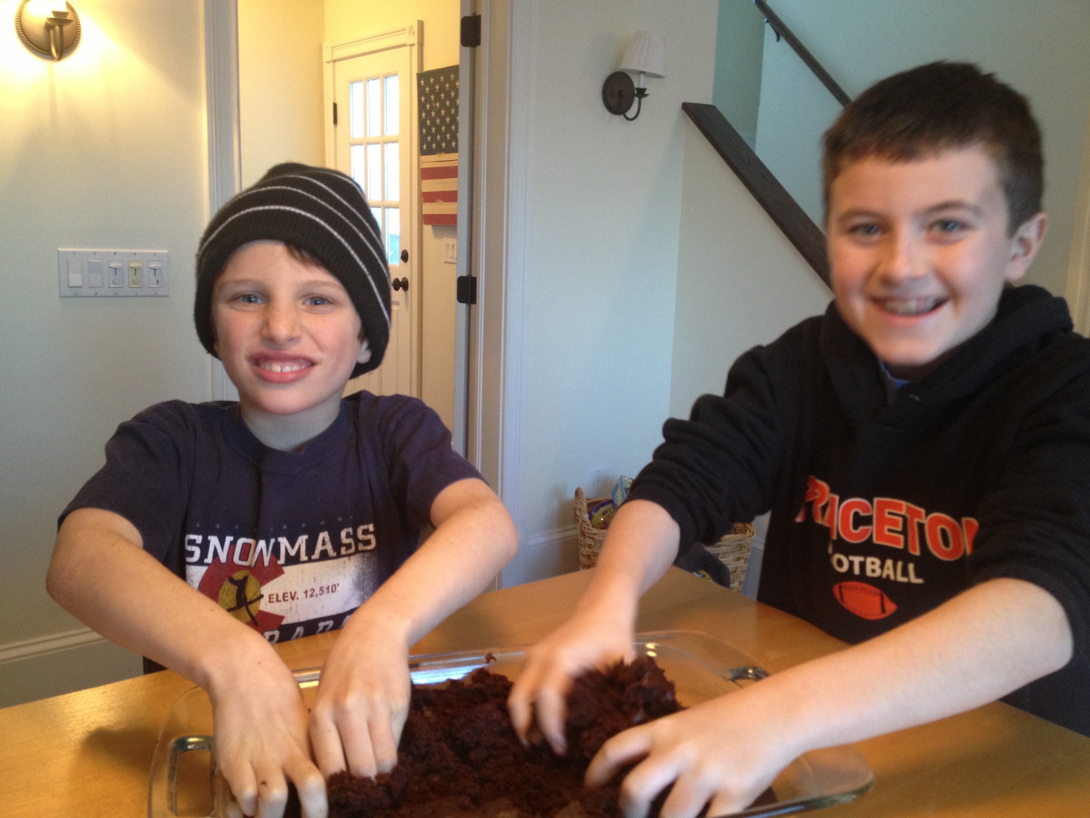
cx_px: 545
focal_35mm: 35
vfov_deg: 40.7
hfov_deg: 52.6
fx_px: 1102
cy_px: 409
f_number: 2.4
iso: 160
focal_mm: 4.28
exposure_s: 1/20
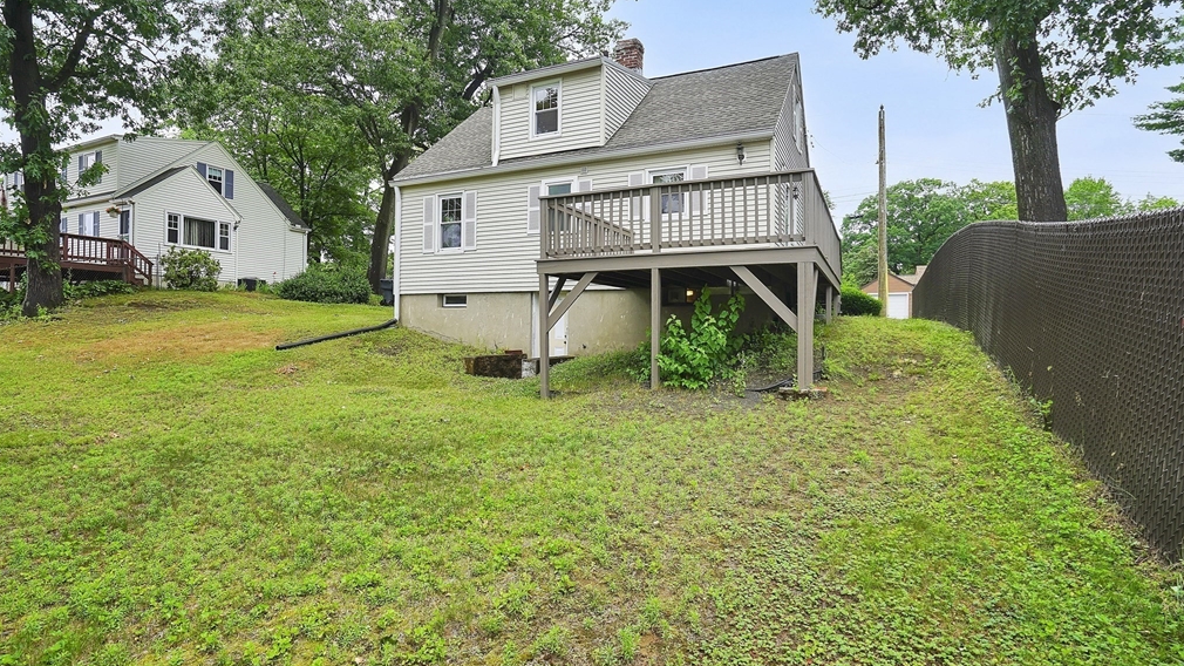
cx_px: 599
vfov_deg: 63.6
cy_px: 286
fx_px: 534
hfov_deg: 95.9
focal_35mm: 17
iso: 100
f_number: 9
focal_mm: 16
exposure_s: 1/100
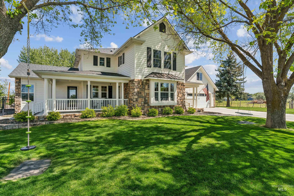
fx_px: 144
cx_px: 147
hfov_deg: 91.3
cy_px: 98
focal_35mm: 18
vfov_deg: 68.6
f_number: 13
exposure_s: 1/160
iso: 400
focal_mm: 17.6
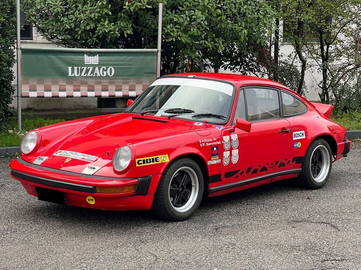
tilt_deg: -6.7
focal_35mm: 77
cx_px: 180
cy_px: 135
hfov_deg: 25.3
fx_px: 803
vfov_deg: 19.1
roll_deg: -0.6
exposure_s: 1/121
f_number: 2.8
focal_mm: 9
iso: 25
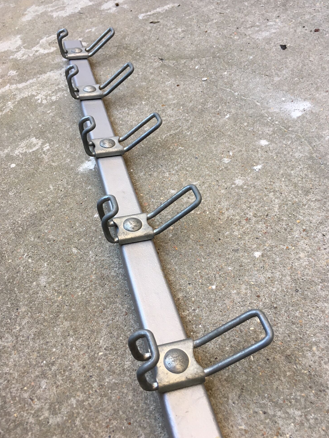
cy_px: 224
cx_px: 164
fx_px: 380
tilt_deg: -47.0
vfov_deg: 60.0
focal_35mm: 30
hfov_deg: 46.8
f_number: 2.2
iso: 25
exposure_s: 1/33
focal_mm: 4.15
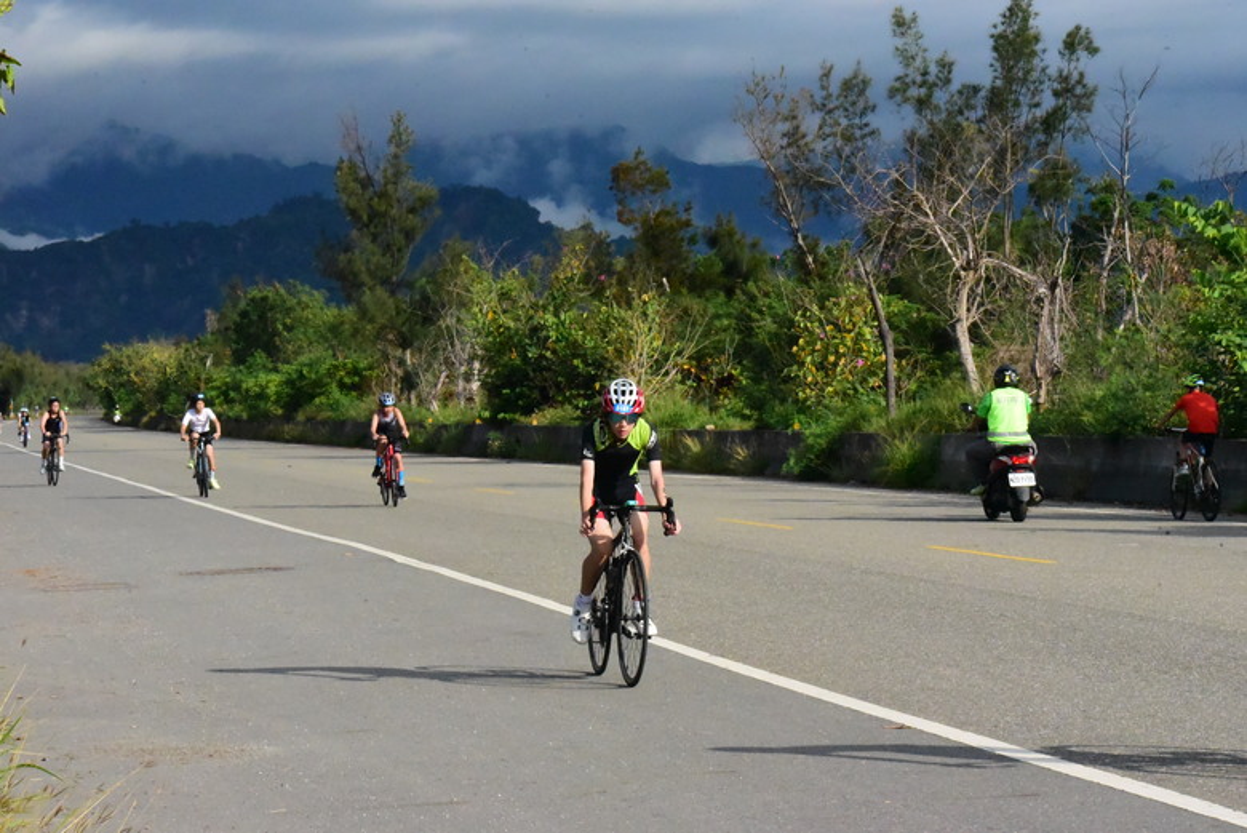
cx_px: 624
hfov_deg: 16.8
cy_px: 416
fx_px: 4228
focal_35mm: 122
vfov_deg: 11.3
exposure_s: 1/4000
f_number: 29
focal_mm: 122
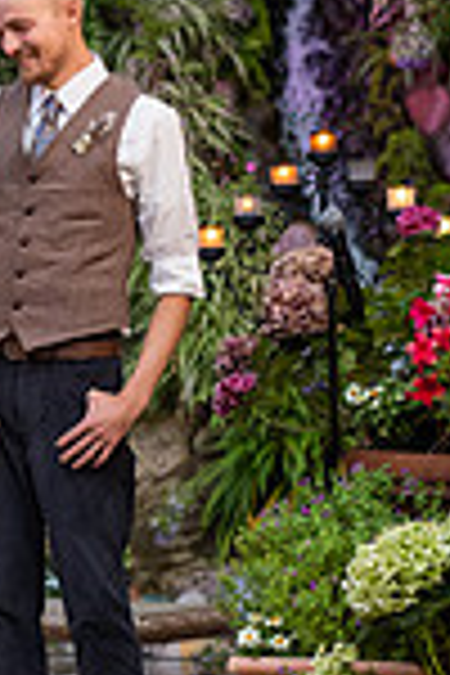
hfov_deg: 8.2
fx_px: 3094
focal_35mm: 165
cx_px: -81
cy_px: 256
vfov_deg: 12.4
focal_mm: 55
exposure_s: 1/320
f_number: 2.2
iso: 500
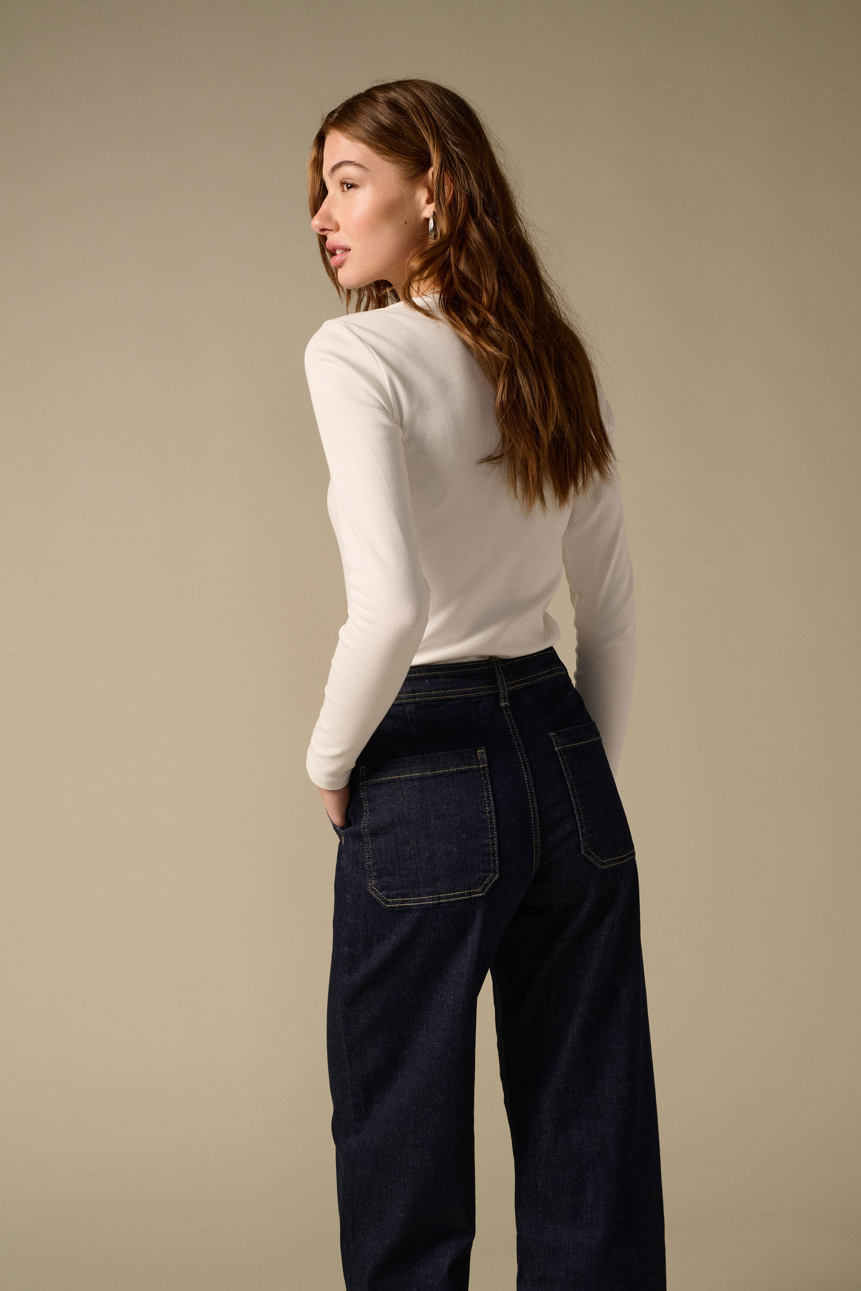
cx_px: 430
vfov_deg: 42.7
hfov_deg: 29.2
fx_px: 1650
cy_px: 646
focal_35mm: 46
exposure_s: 1/160
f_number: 9
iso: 320
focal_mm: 46
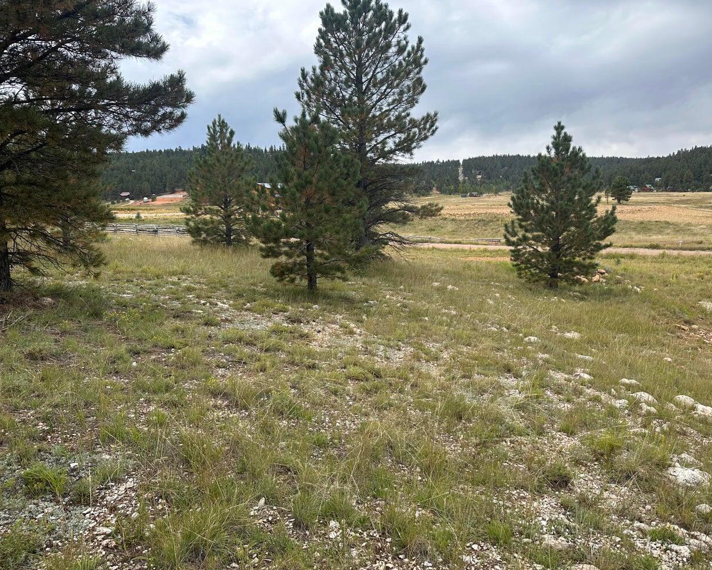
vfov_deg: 54.9
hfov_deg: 65.9
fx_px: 548
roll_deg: +1.0
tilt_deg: -9.0
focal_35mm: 26
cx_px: 382
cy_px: 286
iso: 80
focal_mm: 6.86
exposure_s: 1/1664
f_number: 1.78
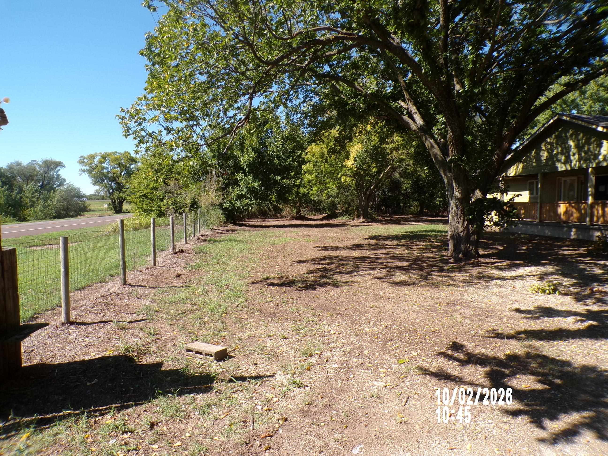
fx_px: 422
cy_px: 228
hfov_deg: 71.6
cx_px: 304
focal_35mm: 24
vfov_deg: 56.8
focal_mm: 4.3
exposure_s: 1/340
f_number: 4.4
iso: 100
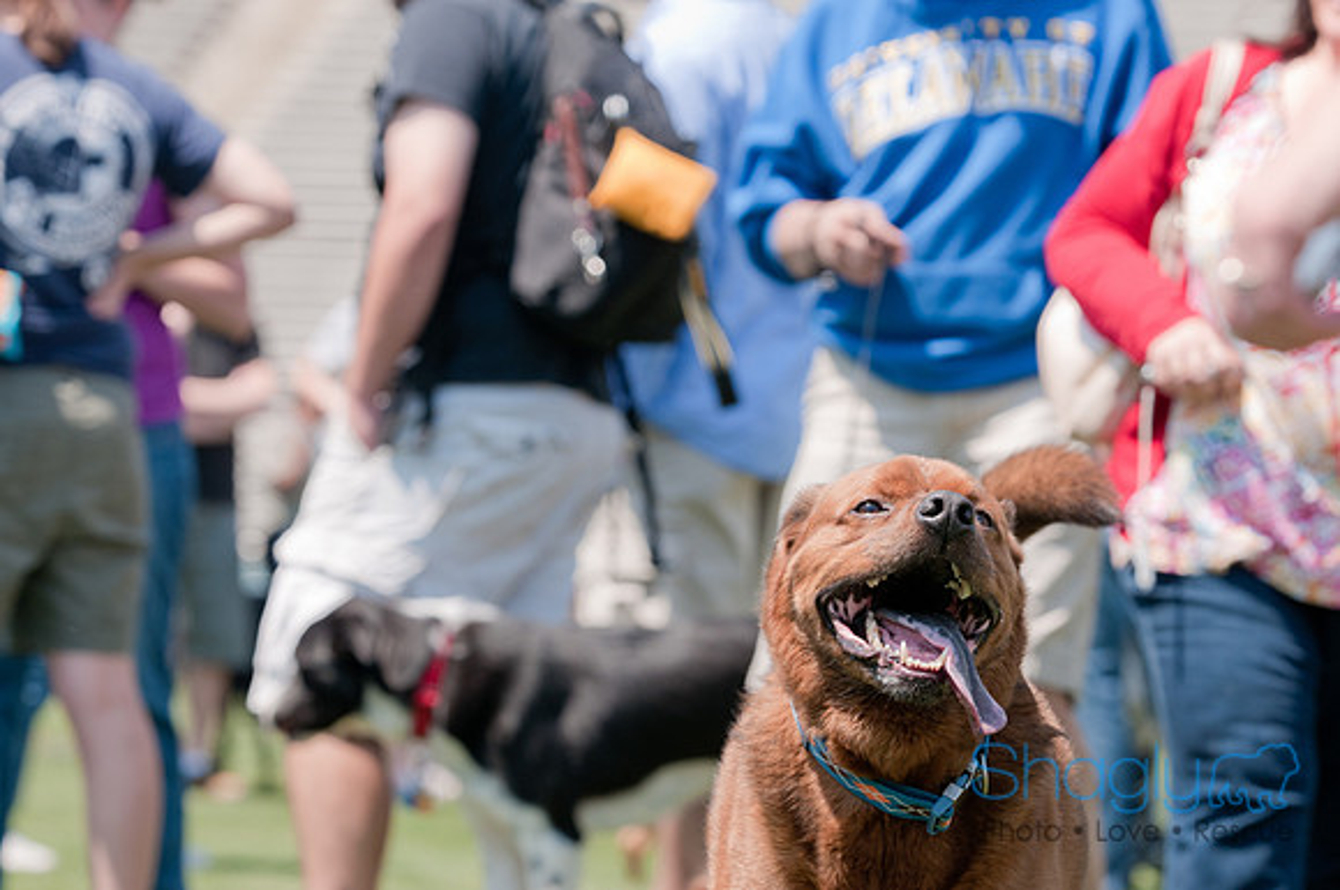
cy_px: 445
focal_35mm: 180
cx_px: 670
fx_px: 6691
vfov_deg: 7.6
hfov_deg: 11.4
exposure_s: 1/500
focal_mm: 120
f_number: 5.6
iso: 200
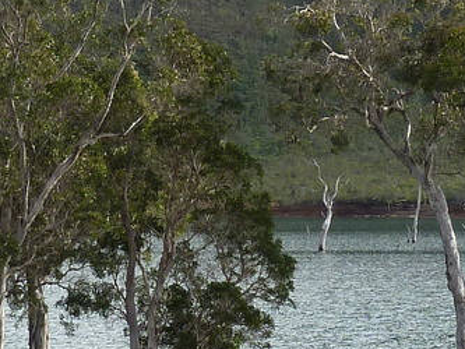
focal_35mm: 250
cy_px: 188
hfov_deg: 7.9
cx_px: 123
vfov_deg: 5.9
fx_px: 3359
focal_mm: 8.5
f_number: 3.8
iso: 80
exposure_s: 1/200
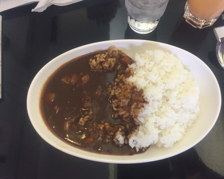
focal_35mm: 31
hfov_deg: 57.1
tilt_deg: -73.3
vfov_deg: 47.1
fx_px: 206
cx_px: 122
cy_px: 91
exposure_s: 1/30
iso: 125
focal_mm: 4.15
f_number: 2.2
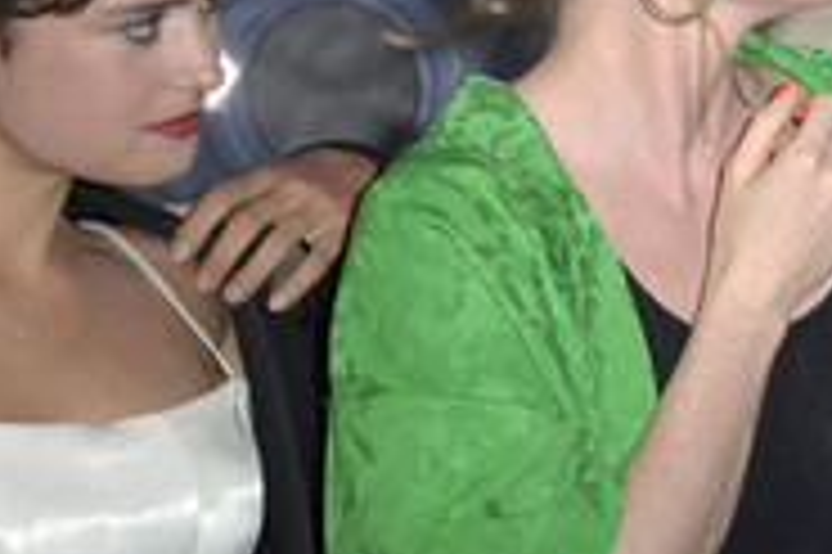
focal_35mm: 224
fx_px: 5172
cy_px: 149
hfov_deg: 9.1
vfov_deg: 6.1
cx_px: 996
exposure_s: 1/200
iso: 1000
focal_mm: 92
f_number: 5.6
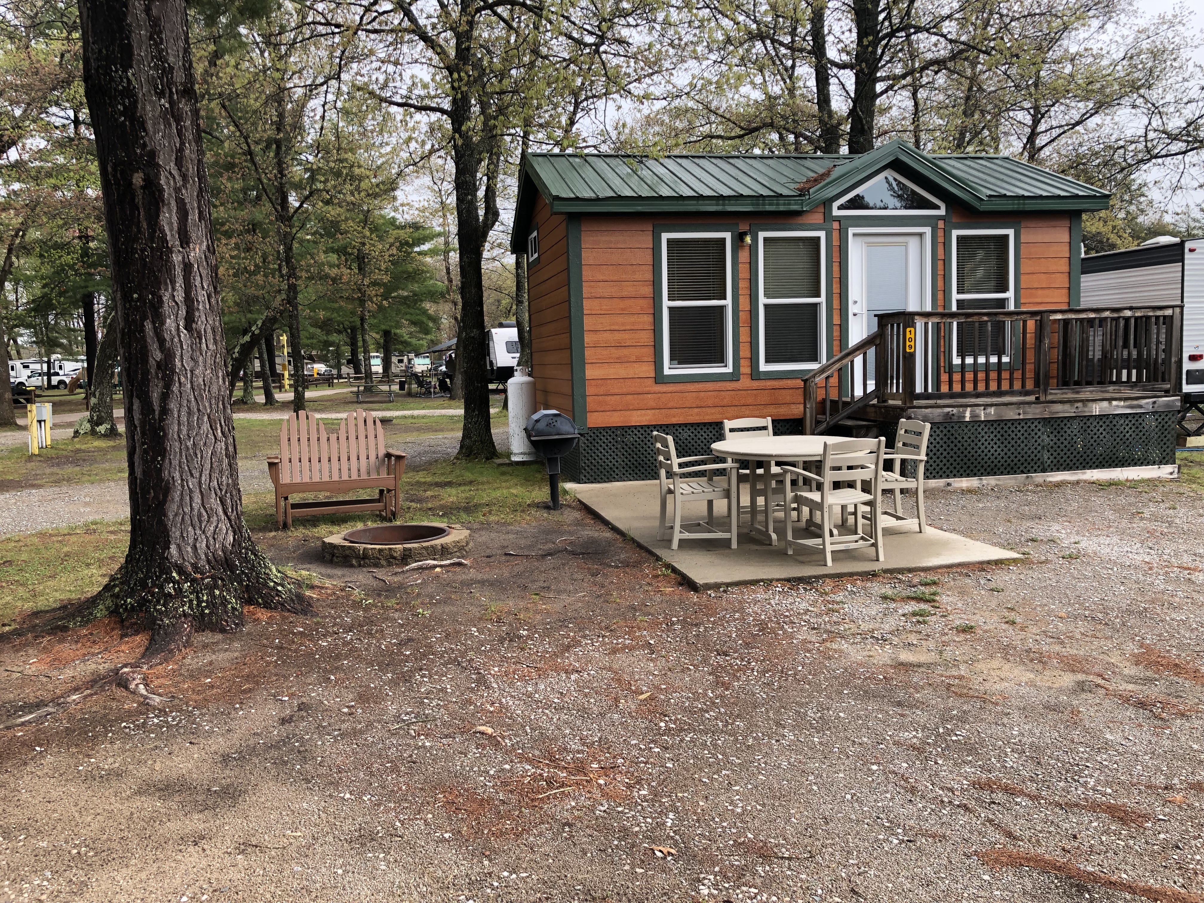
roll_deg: +1.2
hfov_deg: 63.4
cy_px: 452
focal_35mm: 28
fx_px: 974
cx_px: 602
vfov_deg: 49.7
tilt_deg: -8.7
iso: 20
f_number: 1.8
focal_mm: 3.99
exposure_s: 1/319
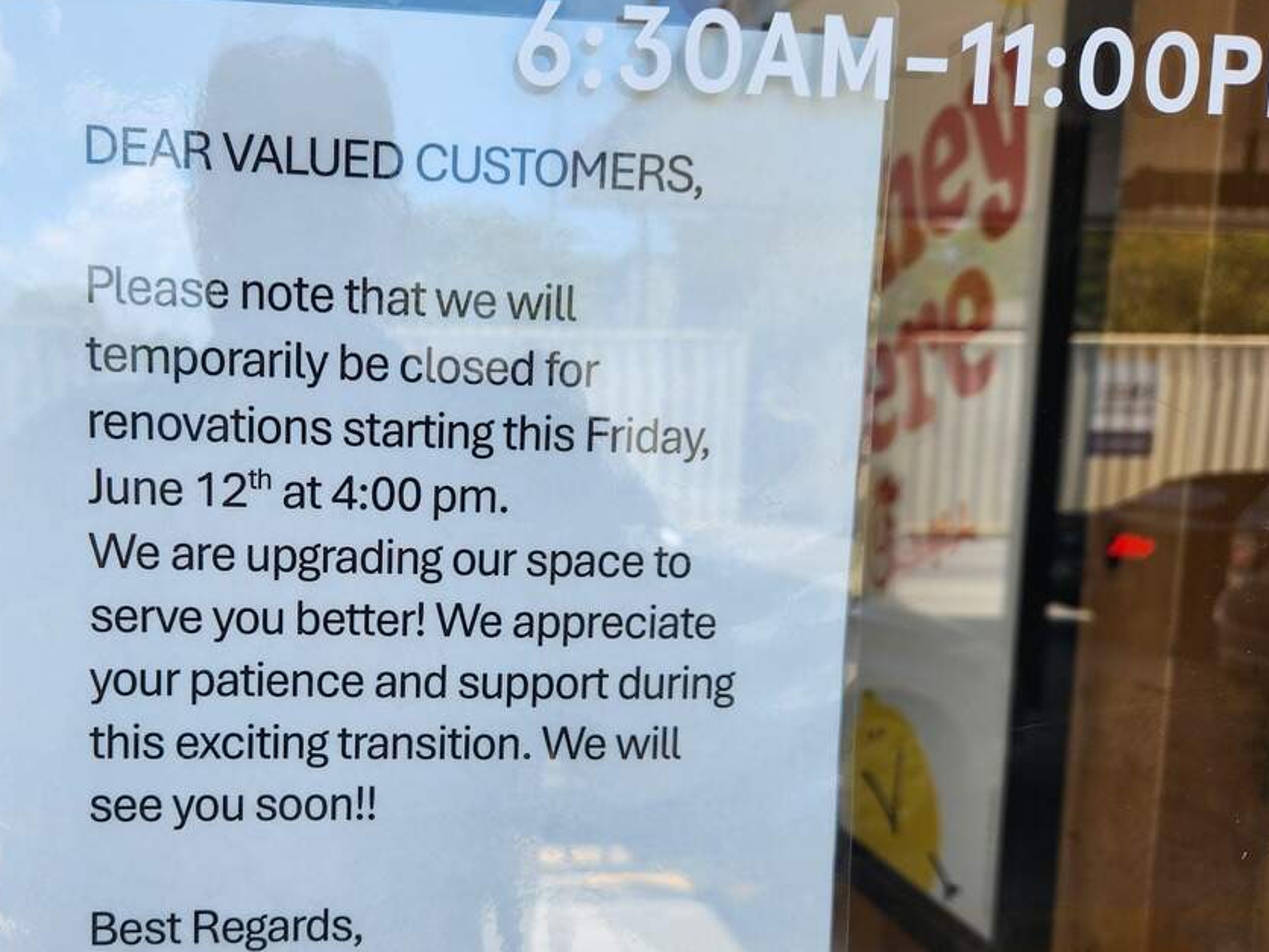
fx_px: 1210
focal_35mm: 33
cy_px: 571
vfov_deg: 42.7
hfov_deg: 54.4
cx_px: 439
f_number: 1.8
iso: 20
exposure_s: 1/474
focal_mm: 5.4
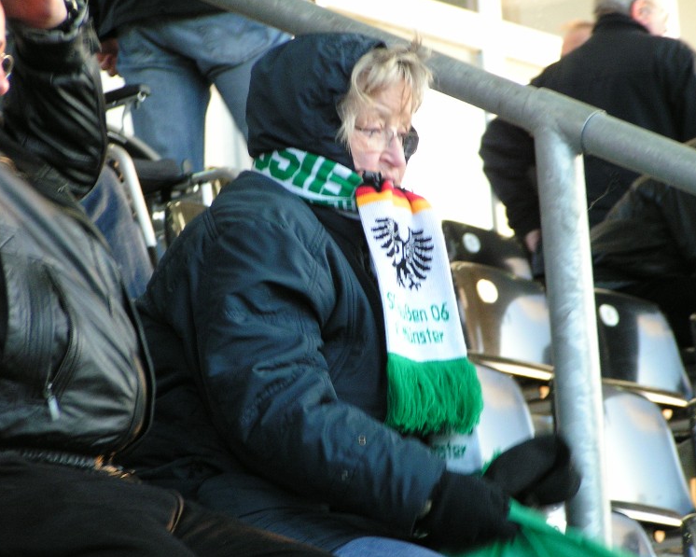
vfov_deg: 6.8
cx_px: 352
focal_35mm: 226
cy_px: 278
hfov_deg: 8.5
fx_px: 4656
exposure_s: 1/50
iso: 200
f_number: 3.5
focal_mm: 33
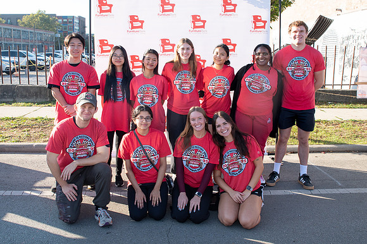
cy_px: 108
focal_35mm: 32
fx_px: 330
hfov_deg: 58.1
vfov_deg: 40.5
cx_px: 184
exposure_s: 1/200
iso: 100
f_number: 7.1
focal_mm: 24
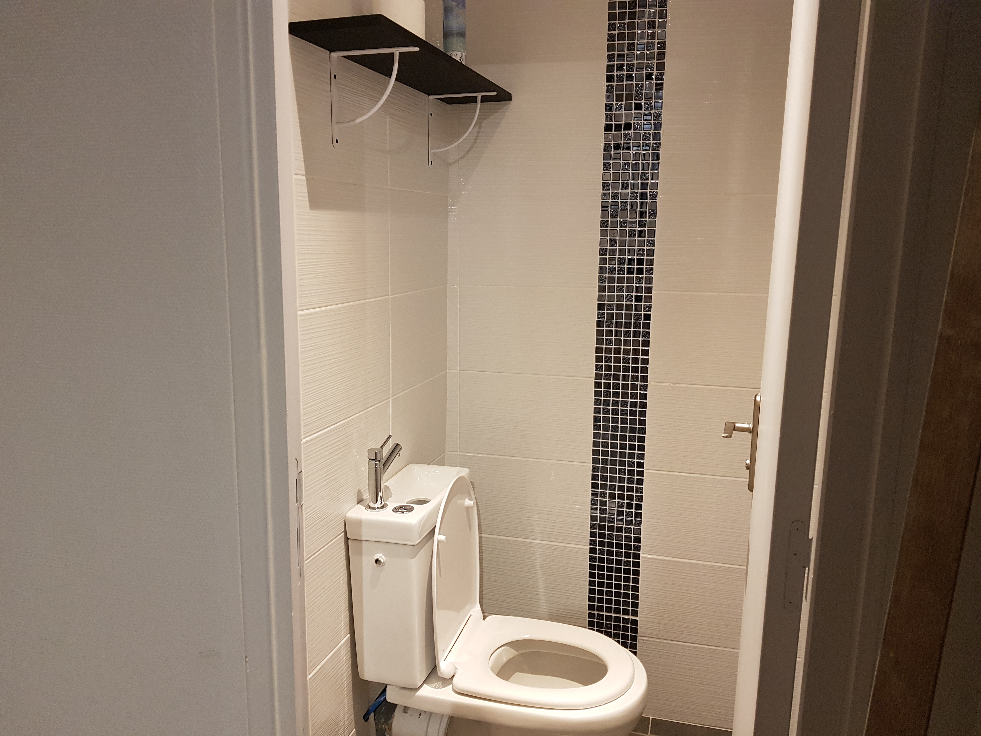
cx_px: 490
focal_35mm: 26
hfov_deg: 67.3
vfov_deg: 53.1
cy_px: 368
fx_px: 737
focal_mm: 4.2
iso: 200
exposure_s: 1/25
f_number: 1.7
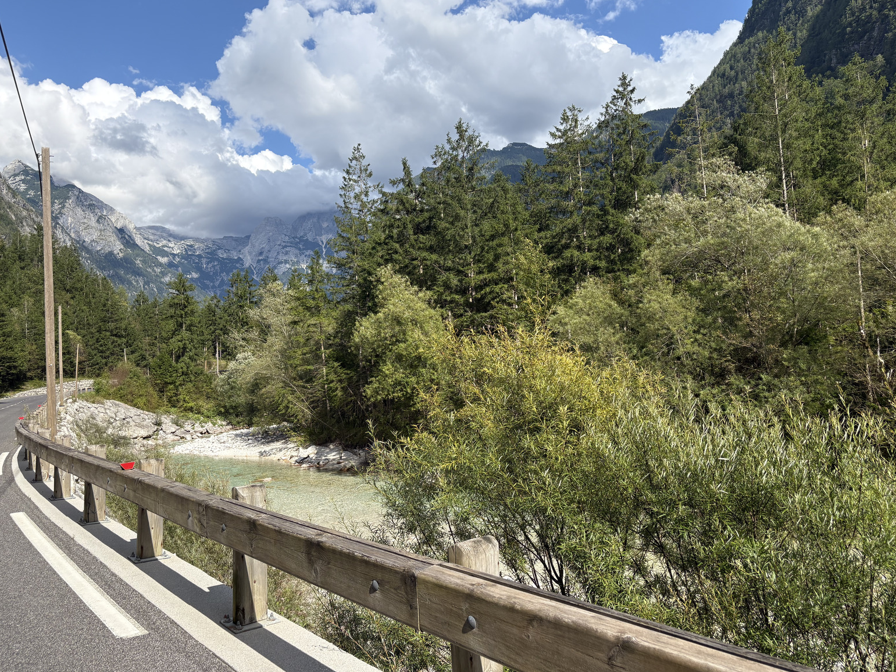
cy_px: 337
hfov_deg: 65.3
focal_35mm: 27
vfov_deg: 51.4
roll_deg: +3.3
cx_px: 463
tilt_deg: +4.6
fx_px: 699
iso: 50
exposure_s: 1/2865
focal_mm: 5.96
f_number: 1.6
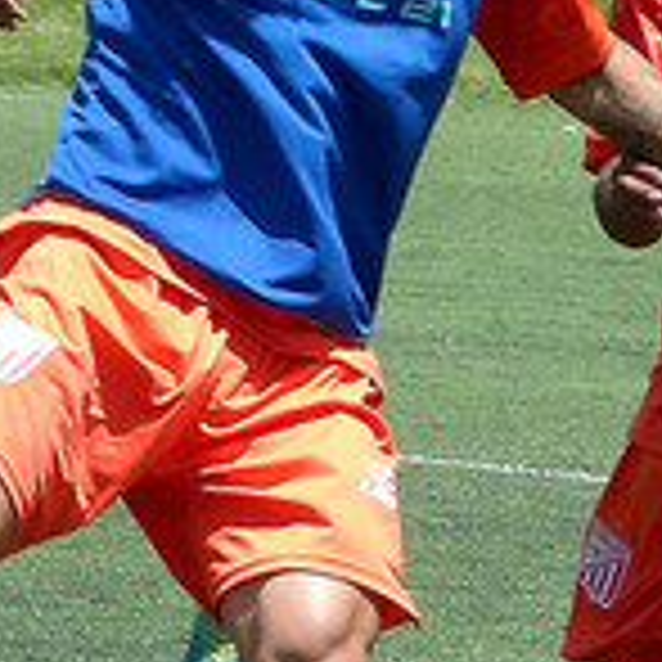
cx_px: 383
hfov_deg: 2.4
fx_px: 15643
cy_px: 252
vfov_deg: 2.4
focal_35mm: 723
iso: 100
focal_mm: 33.8
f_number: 4
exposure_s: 1/800
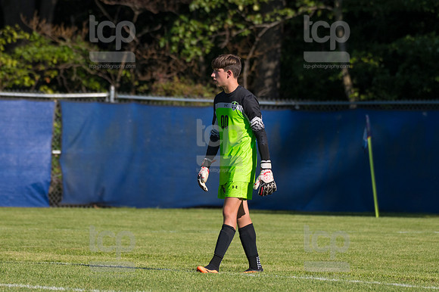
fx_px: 5119
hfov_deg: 4.9
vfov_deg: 3.3
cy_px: 146
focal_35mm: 420
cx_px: 220
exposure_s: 1/2000
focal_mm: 280
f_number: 5.6
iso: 320
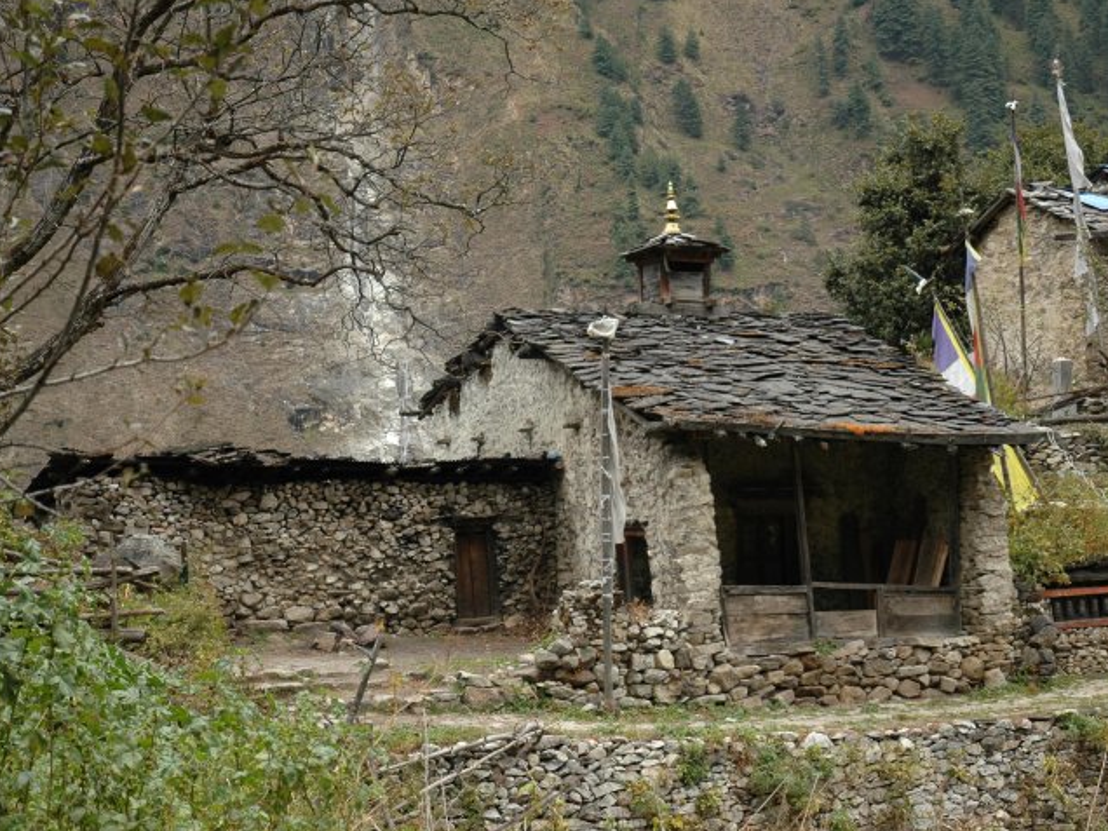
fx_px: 1985
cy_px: 415
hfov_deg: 31.2
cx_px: 584
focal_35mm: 62
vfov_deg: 23.7
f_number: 4.2
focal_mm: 38
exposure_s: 1/60
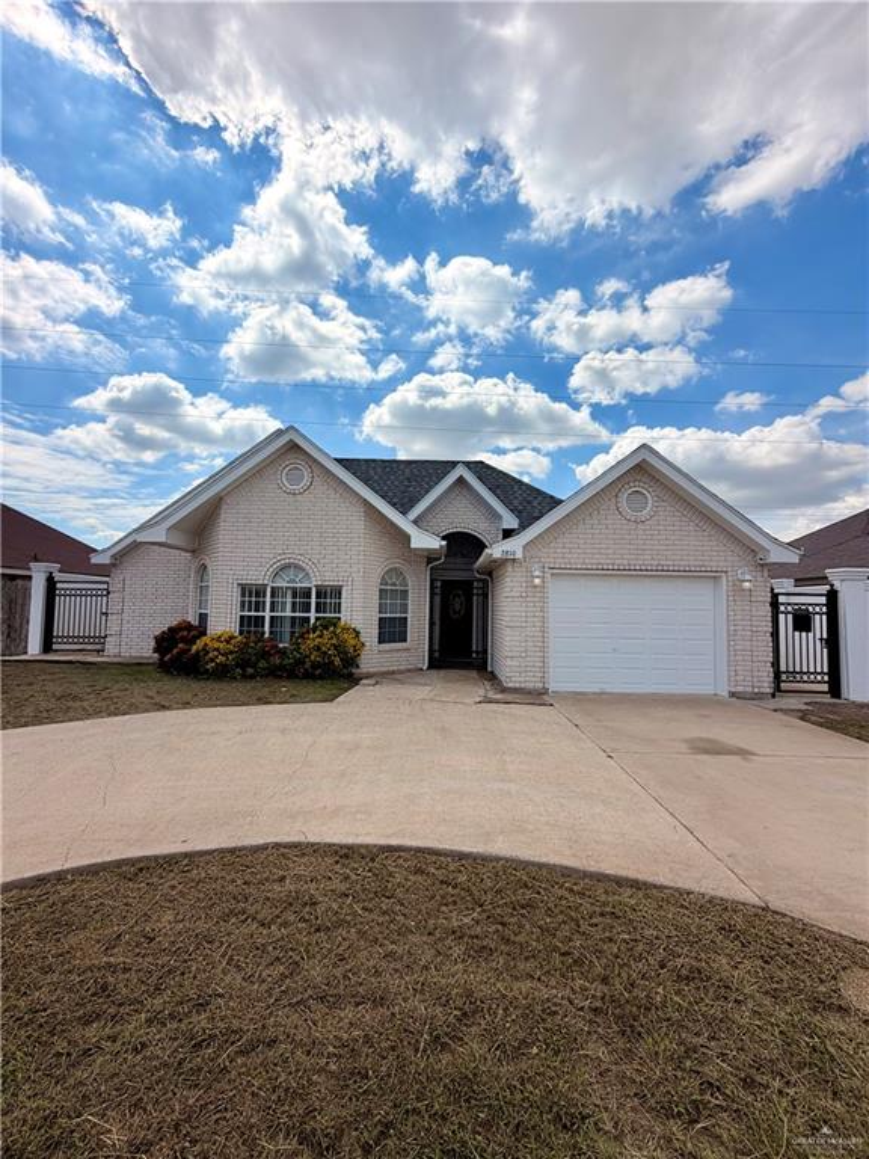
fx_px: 469
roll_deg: -1.6
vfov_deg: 102.1
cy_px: 580
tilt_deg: +3.9
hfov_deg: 85.7
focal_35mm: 14
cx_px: 434
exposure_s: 1/1795
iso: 20
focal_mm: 2.22
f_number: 2.2
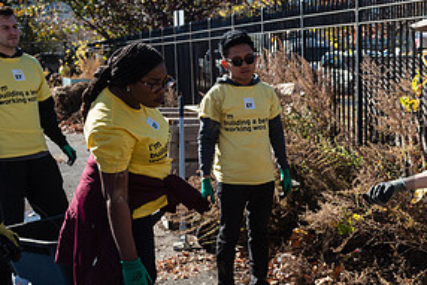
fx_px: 771
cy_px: 177
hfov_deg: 29.3
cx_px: 409
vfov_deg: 20.9
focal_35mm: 65
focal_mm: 32
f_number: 4.5
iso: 100
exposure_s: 1/400
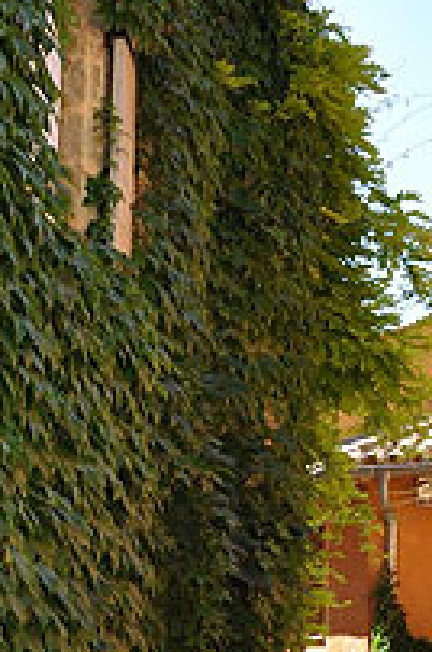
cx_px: 364
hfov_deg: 14.8
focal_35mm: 91
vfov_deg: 22.2
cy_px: 460
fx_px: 1652
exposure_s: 1/200
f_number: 9
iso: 320
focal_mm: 21
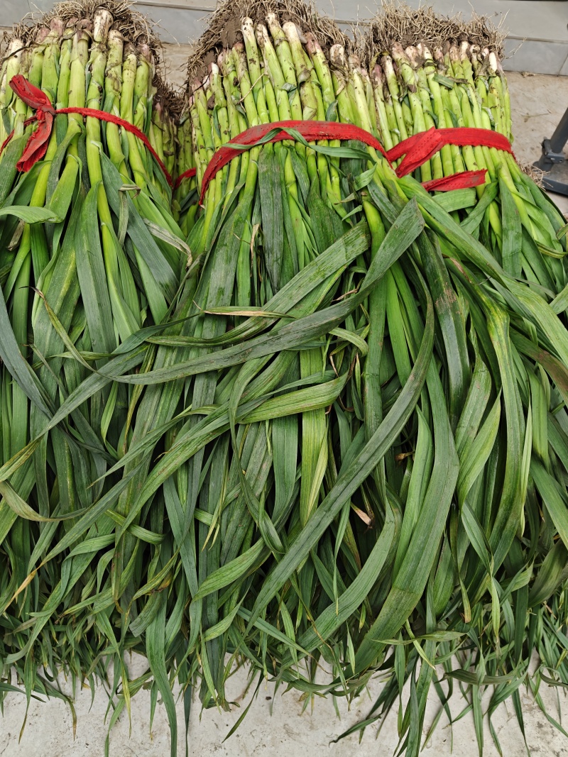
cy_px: 378
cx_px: 284
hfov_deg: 56.8
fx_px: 525
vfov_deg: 71.6
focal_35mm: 24
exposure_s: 1/200
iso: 160
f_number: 1.8
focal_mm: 5.59
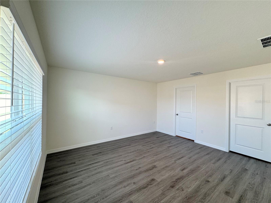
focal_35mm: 14
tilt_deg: -0.5
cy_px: 102
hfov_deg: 102.1
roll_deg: +0.0
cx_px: 136
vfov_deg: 85.7
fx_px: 110
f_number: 2.2
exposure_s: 1/120
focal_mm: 2.22
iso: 125
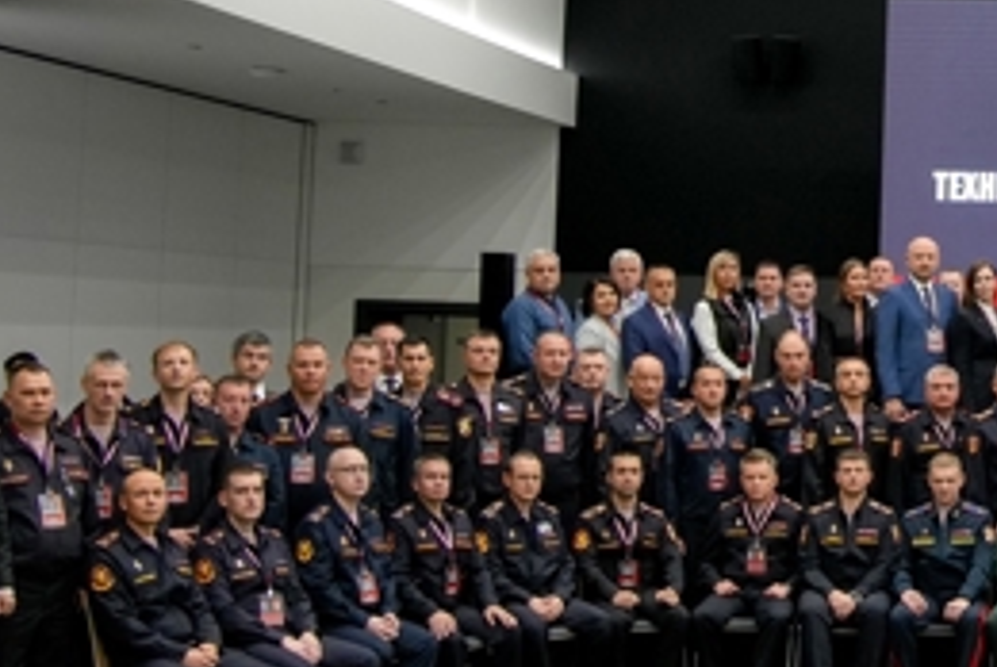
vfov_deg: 18.4
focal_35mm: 73
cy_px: 130
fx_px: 2036
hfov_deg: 25.2
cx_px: 1150
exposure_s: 1/160
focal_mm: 17
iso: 1000
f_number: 4
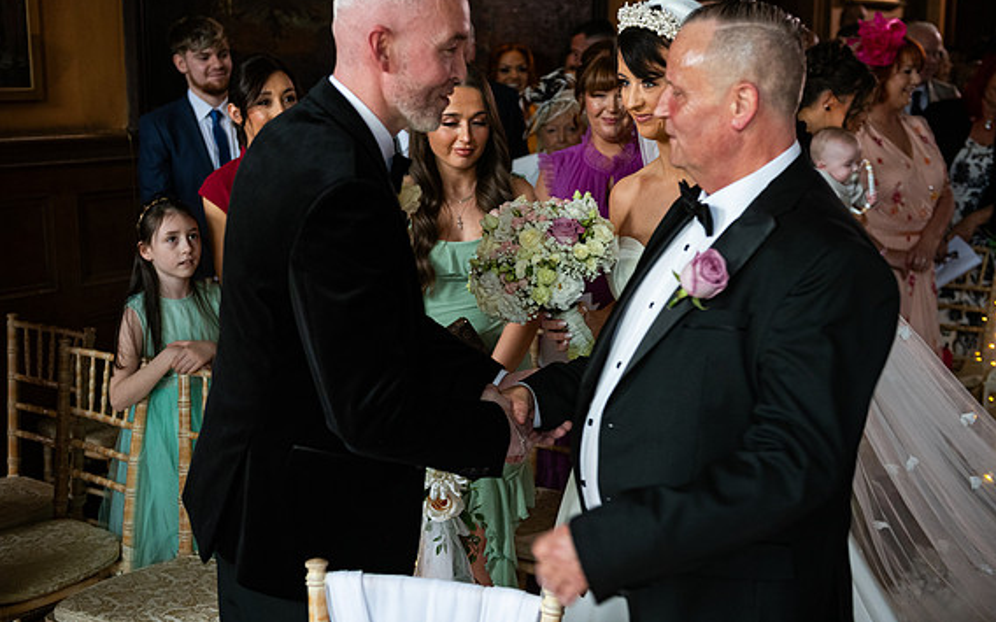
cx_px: 494
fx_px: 1357
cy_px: 286
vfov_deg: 25.8
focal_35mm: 50
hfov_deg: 40.3
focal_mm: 48
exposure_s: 1/160
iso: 800
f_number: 3.5
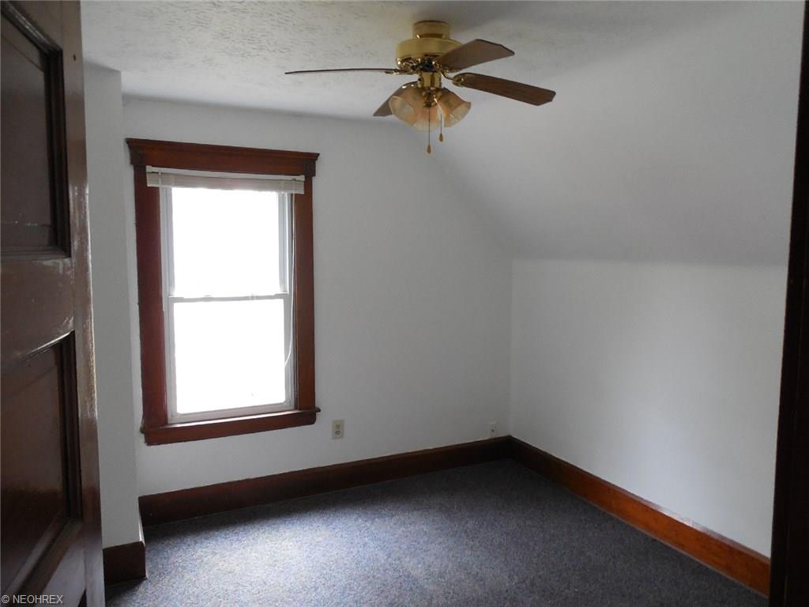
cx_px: 404
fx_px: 584
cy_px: 304
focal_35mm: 25
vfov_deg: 54.9
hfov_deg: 69.4
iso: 400
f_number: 3.3
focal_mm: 4.5
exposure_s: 1/25
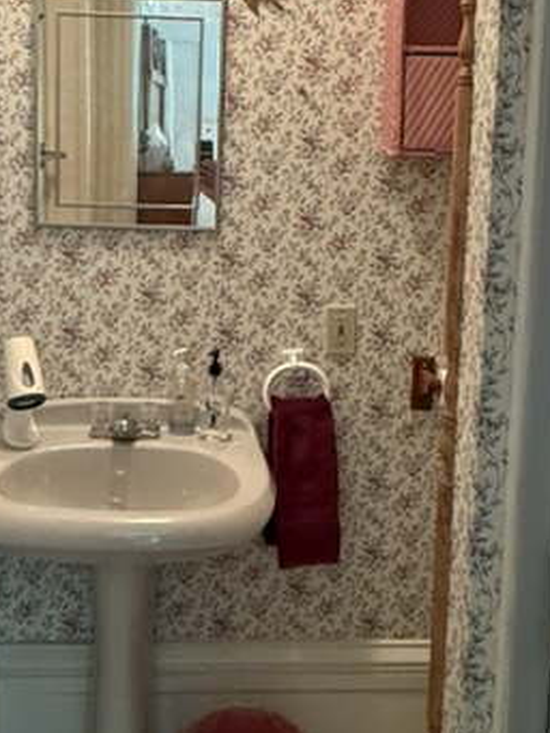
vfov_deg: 44.3
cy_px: 264
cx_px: 251
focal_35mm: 42
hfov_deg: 34.3
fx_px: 889
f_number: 2.2
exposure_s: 1/60
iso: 640
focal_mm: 2.22
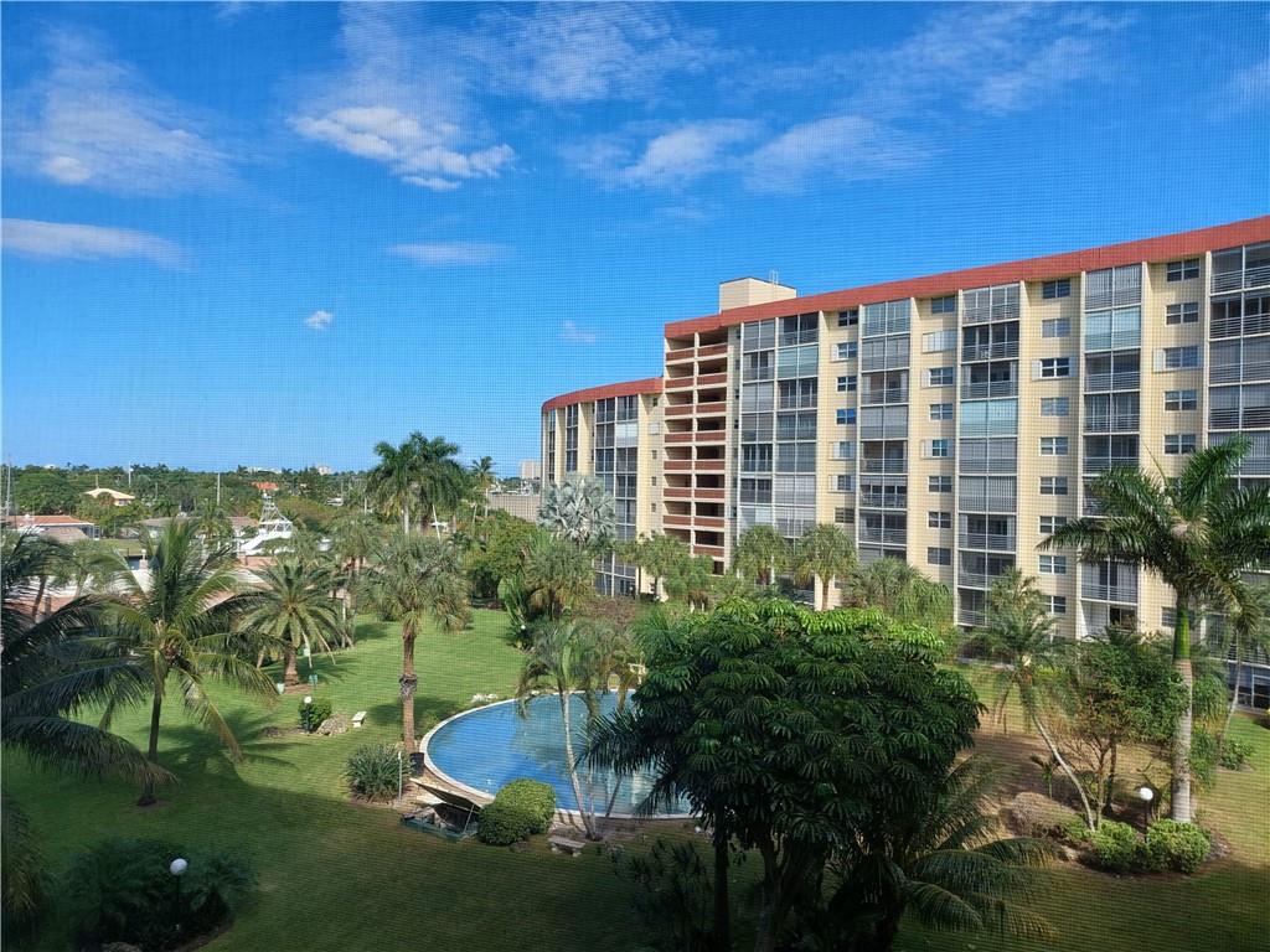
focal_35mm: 24
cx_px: 635
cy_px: 476
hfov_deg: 71.6
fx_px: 881
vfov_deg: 56.8
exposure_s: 1/1336
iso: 40
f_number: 1.8
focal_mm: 5.23
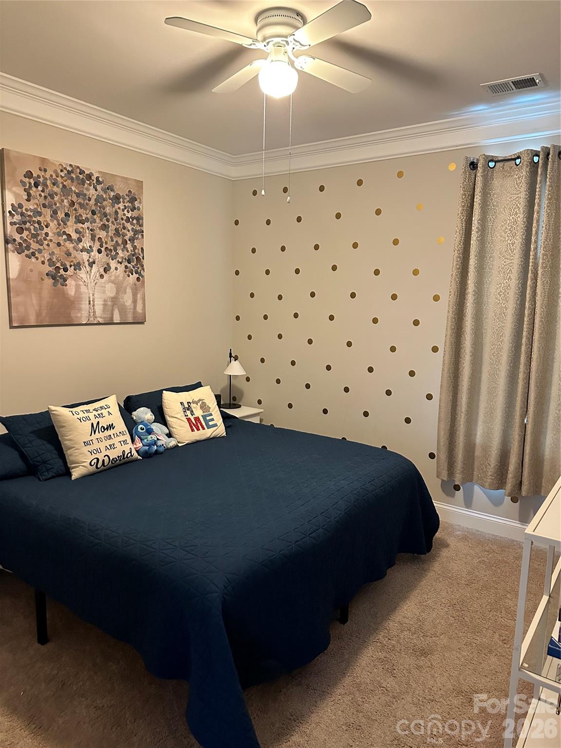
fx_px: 519
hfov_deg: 56.8
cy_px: 374
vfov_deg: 71.6
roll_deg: -2.1
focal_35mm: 24
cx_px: 280
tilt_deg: -7.4
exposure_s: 1/60
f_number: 1.78
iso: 800
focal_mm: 6.86
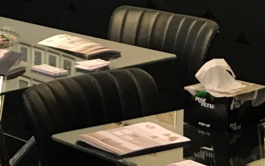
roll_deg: +0.1
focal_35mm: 132
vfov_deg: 9.4
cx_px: -124
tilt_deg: +0.9
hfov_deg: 14.8
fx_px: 953
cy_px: -148
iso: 40
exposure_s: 1/17
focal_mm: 3.99
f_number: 1.8
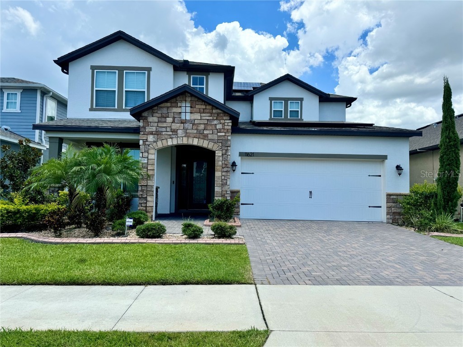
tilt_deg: +0.7
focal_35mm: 24
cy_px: 174
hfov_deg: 71.6
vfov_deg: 56.8
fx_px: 321
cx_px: 232
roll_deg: +1.5
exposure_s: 1/4310
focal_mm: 6.76
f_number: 1.78
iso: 80
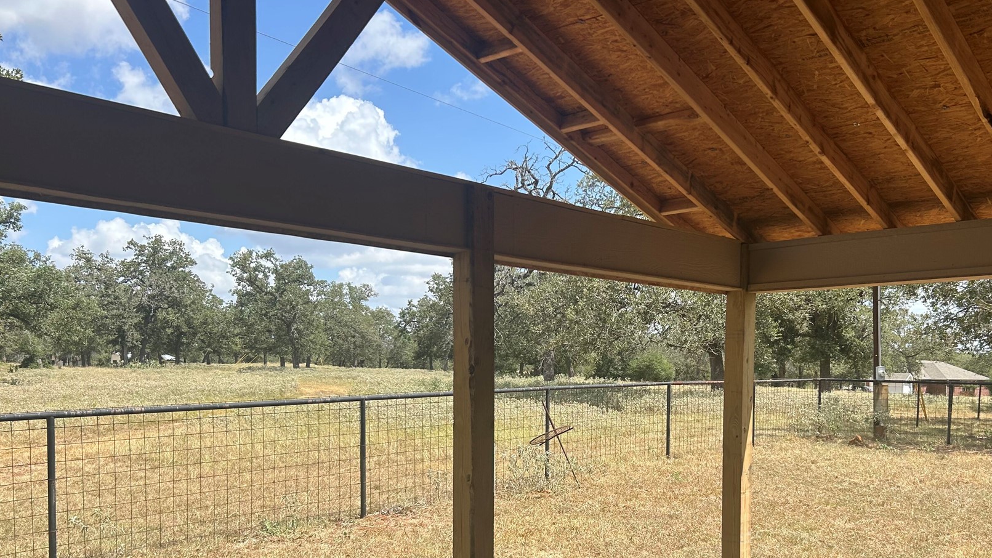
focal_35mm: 36
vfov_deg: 32.1
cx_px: 551
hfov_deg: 55.2
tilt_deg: -1.4
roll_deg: +0.1
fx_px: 947
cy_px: 430
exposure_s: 1/2571
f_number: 1.5
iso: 50
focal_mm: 5.7
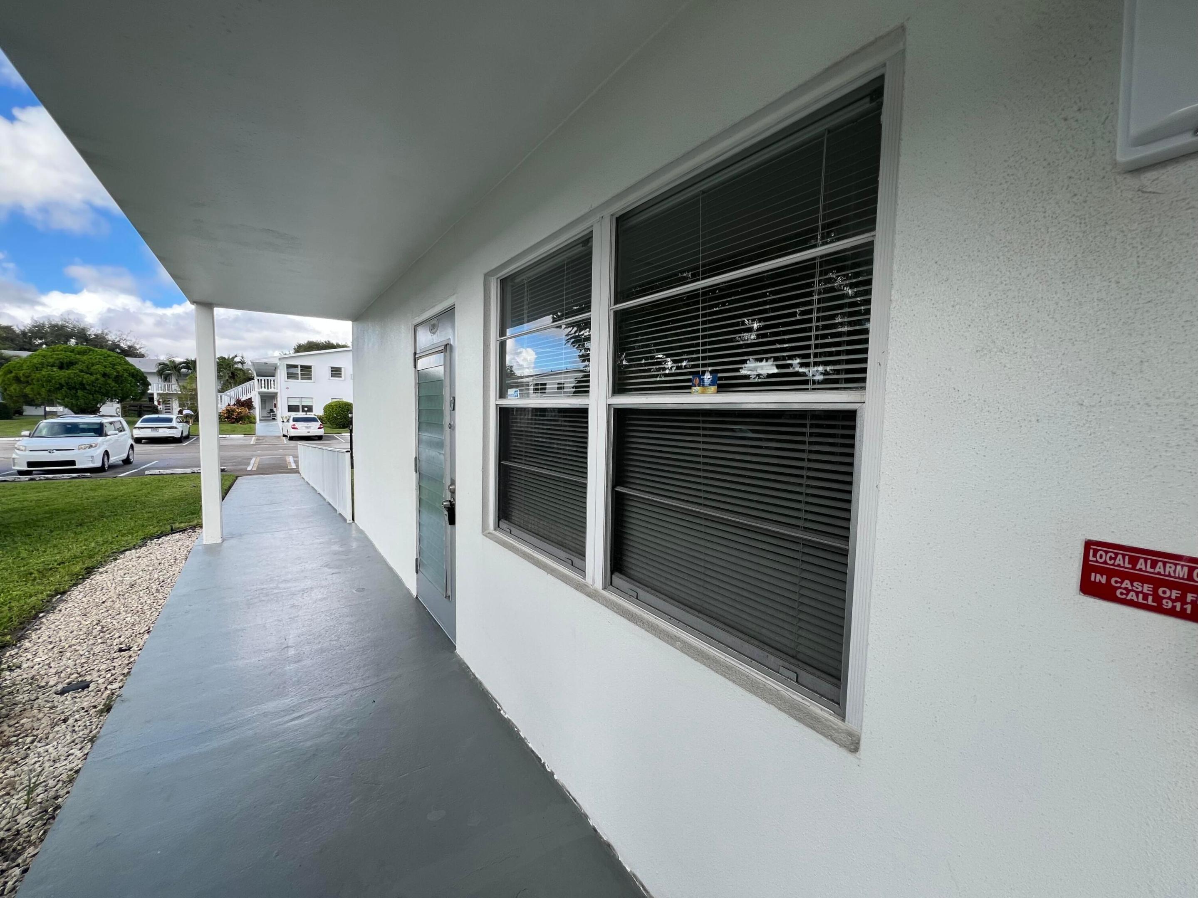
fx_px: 450
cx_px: 599
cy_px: 449
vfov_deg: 89.9
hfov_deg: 106.2
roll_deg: -0.9
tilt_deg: -4.0
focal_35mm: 13
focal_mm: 1.57
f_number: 1.8
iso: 32
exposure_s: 1/371
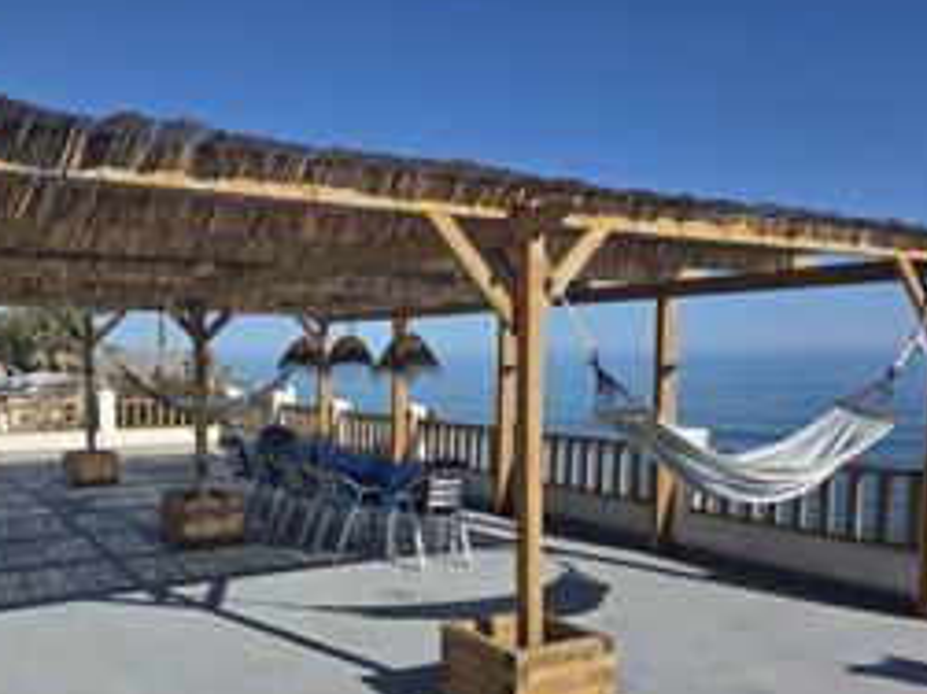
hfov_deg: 55.0
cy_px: 450
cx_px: 377
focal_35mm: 33
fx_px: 883
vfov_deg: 42.5
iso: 80
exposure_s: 1/7944
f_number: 1.7
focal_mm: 6.3
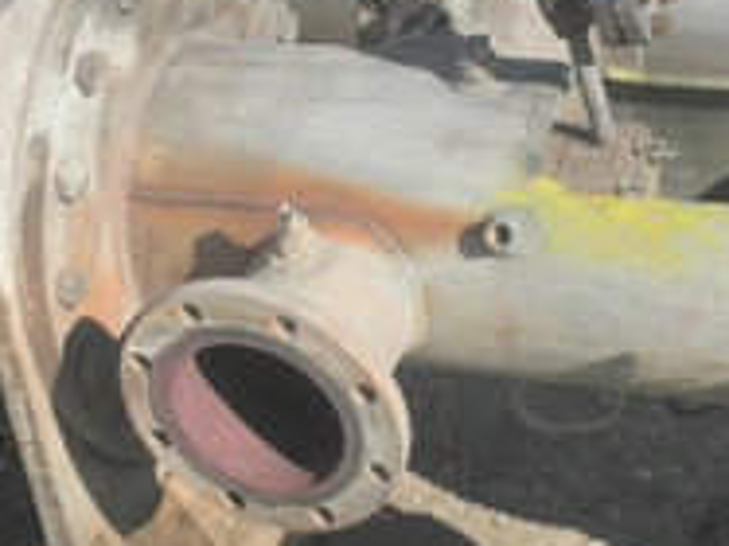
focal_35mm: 94
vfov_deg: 15.7
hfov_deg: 20.9
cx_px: 370
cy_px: 214
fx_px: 1978
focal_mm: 7.9
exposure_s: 1/160
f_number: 9.6
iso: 64
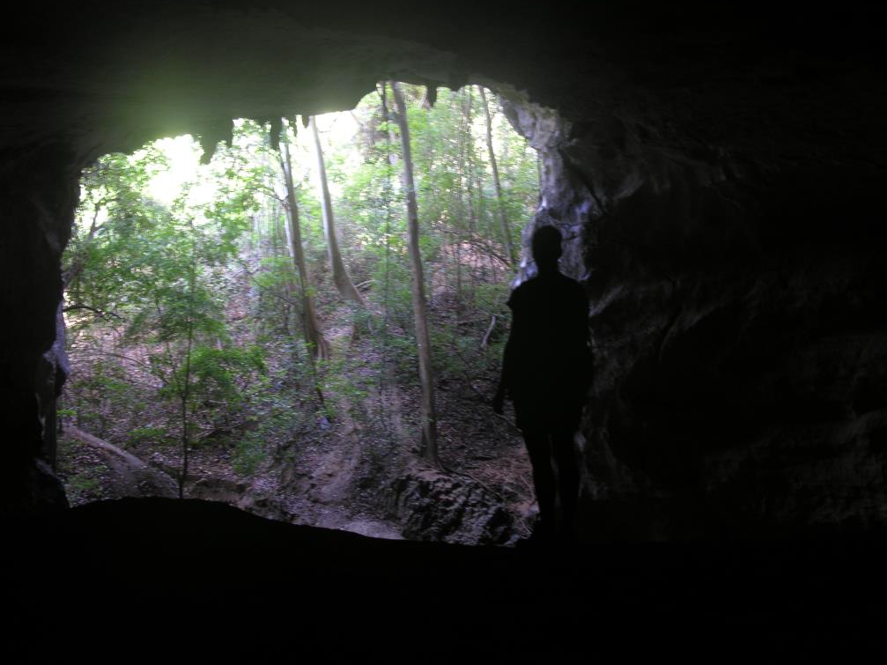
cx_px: 437
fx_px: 1537
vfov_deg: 24.4
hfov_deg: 32.2
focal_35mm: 60
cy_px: 329
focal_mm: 15
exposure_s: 1/4
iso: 71
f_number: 3.2
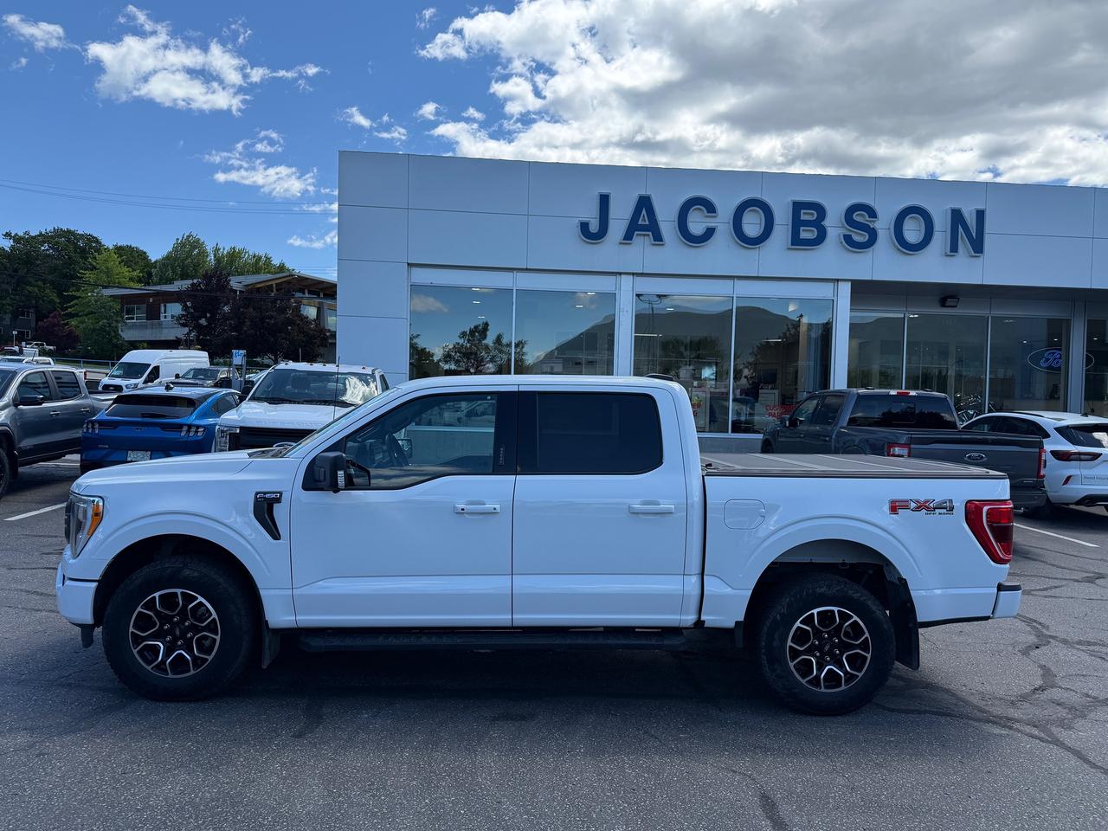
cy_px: 416
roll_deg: -2.6
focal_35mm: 24
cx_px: 554
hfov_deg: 71.6
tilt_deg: -0.8
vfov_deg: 56.8
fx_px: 768
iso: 100
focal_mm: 6.76
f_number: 1.78
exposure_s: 1/3279
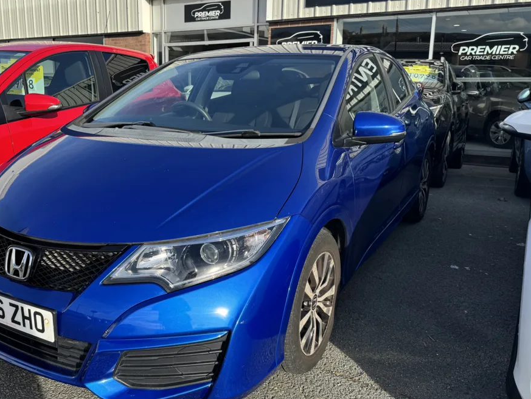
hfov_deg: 54.4
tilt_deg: -12.3
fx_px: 506
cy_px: 194
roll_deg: +0.8
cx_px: 184
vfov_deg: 43.0
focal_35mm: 33
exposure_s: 1/1980
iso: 80
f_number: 1.78
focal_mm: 6.76
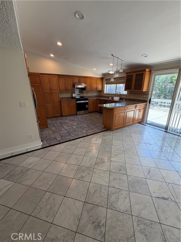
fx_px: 98
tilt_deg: -17.3
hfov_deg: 85.7
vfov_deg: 102.1
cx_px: 90
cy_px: 121
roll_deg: +0.6
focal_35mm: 14
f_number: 2.2
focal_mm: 2.22
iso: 80
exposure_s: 1/120
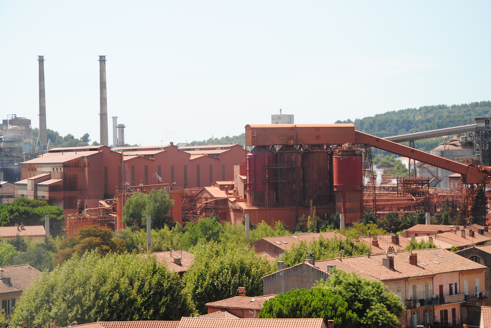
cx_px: 246
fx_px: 1434
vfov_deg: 13.1
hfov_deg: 19.4
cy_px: 164
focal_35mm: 105
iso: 100
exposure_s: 1/200
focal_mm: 70
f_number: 9
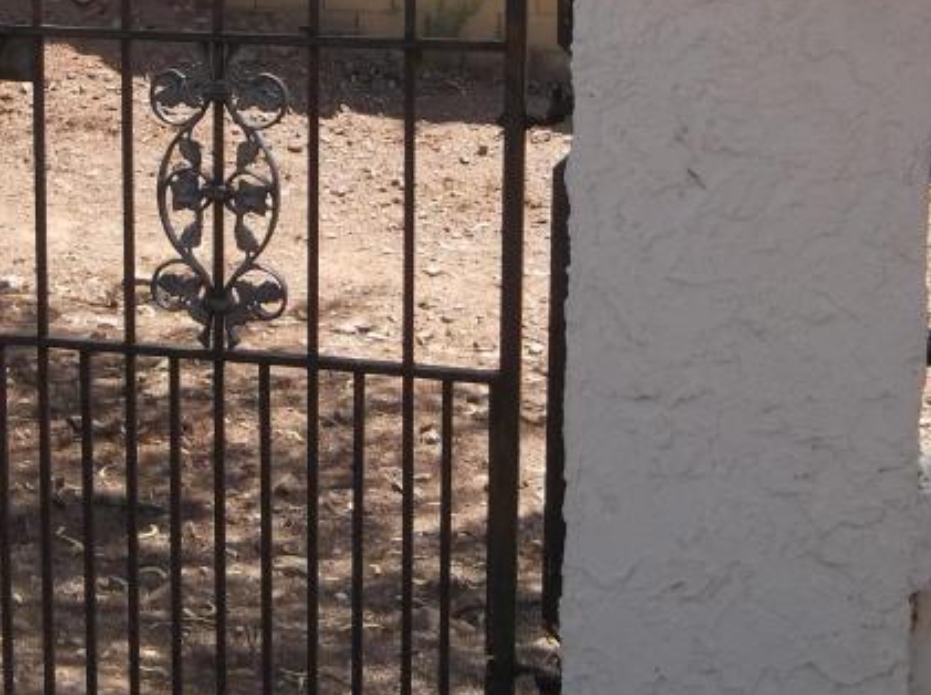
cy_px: 80
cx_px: 304
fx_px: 1772
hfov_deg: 29.2
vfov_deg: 21.7
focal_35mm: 66
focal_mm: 4.9
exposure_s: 1/125
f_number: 8.9
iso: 80
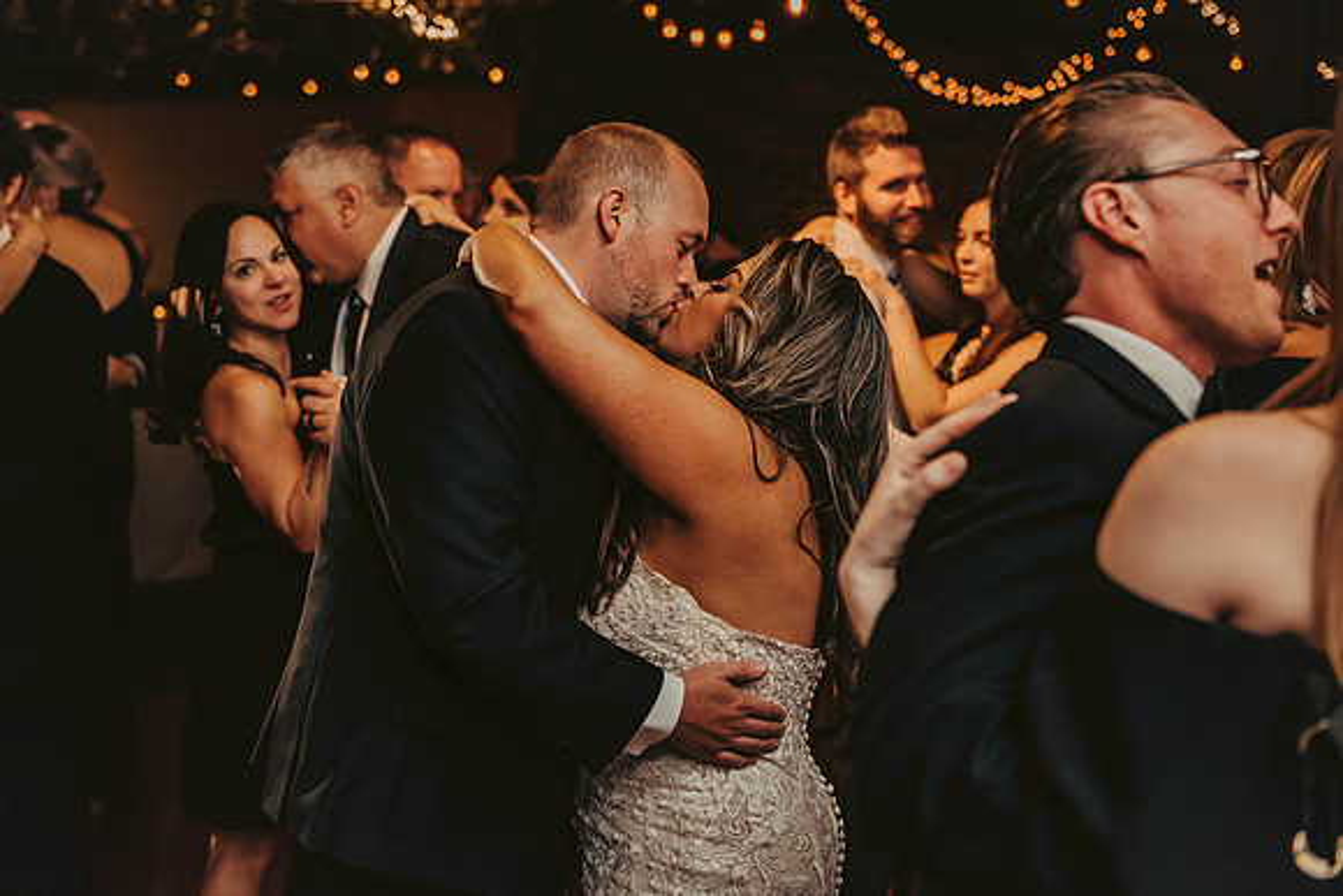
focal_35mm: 55
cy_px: 448
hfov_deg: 36.2
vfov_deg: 24.6
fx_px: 2052
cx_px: 672
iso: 2000
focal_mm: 55
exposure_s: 1/200
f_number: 3.2
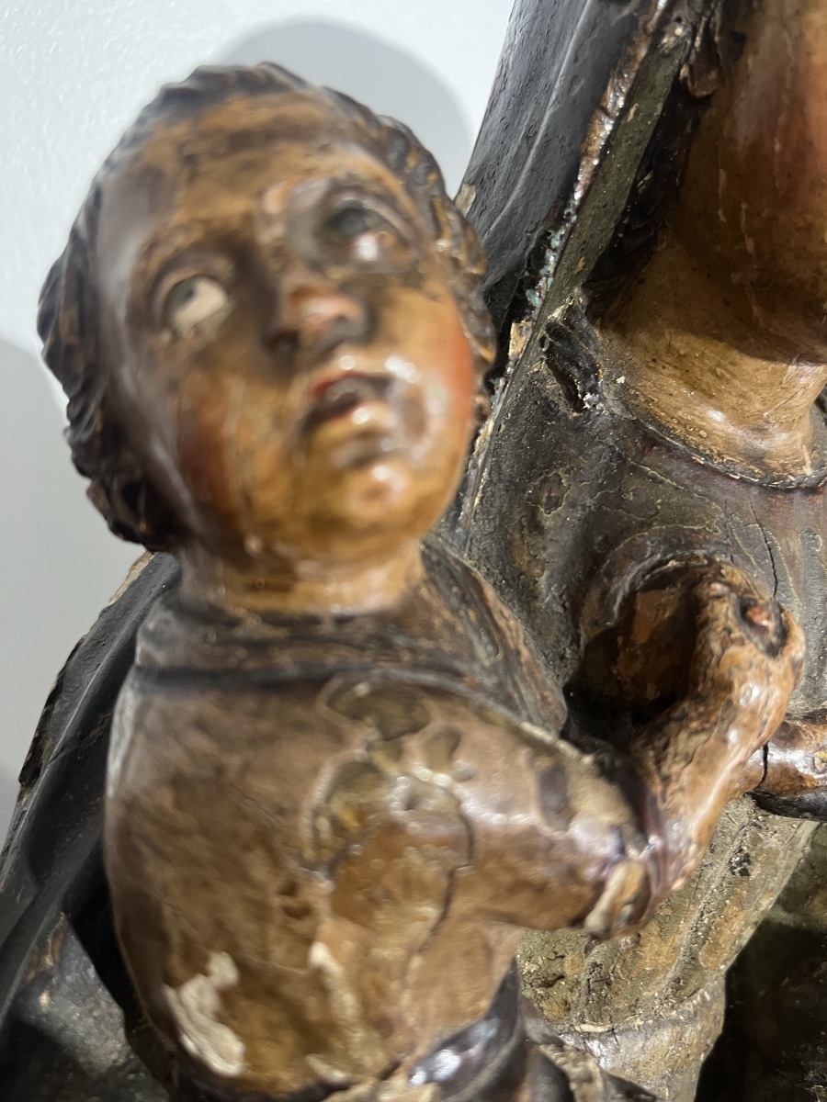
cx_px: 414
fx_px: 828
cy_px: 551
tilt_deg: -12.1
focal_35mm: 26
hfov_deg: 53.1
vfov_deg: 67.3
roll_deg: -9.7
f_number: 1.6
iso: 200
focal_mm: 5.1
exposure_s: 1/50
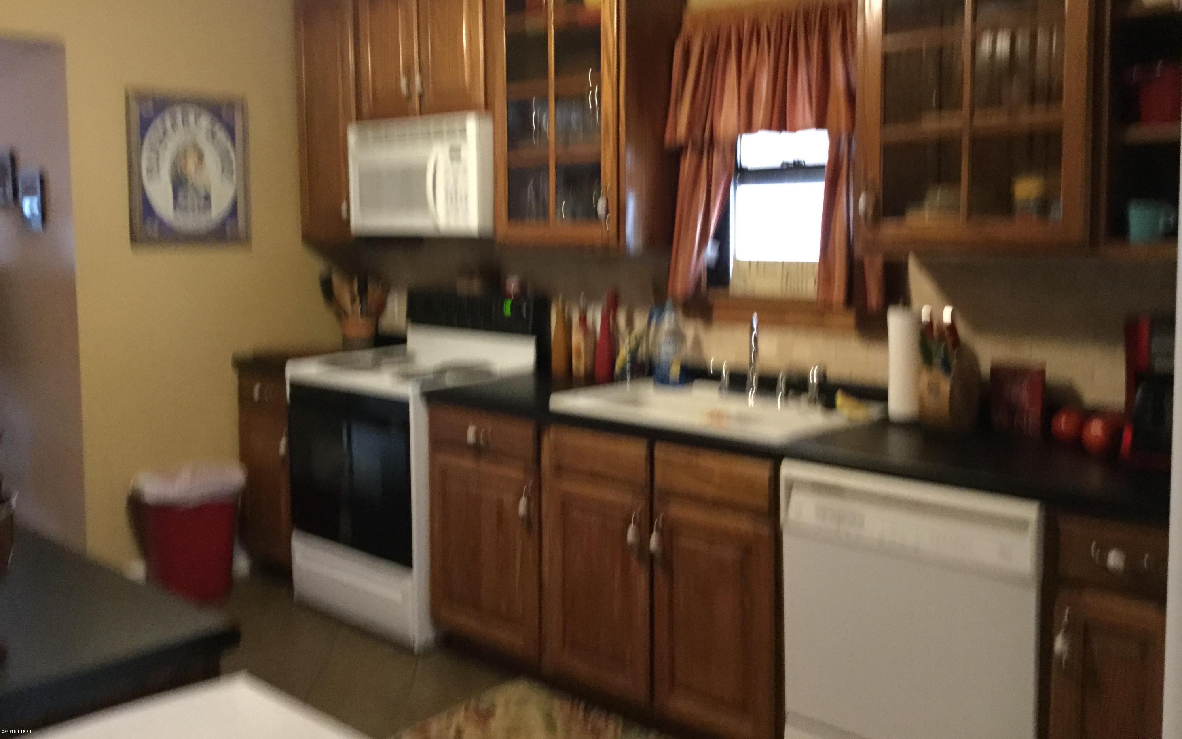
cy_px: 314
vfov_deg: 38.2
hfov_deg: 58.1
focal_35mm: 33
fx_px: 1063
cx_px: 593
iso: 400
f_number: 2.4
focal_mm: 3.3
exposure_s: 1/15
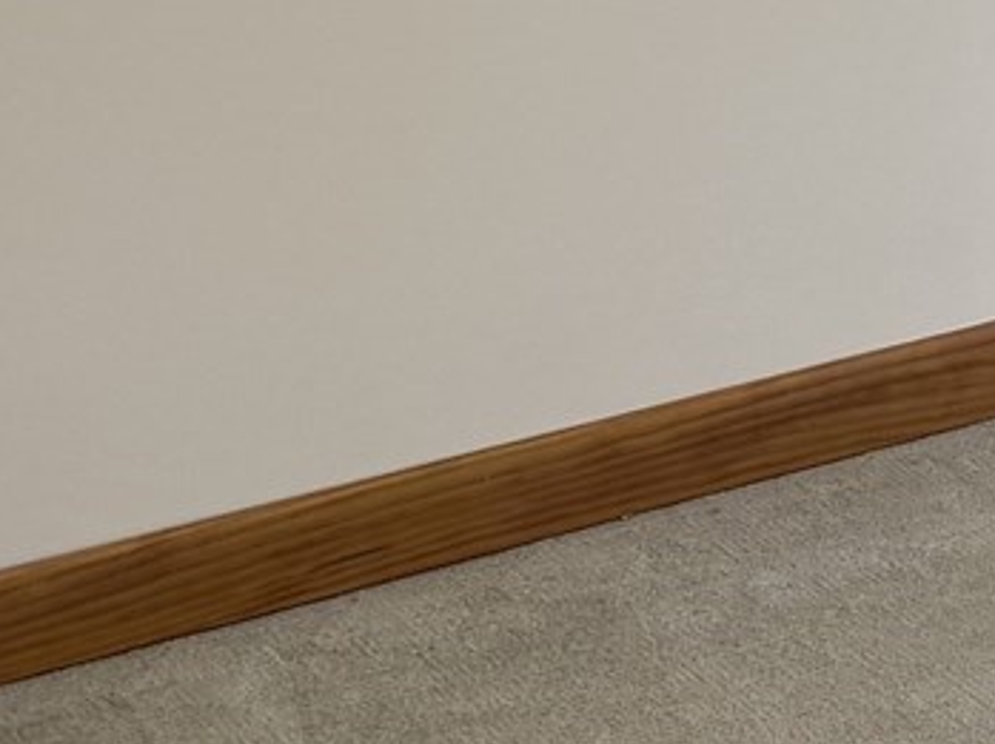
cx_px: 2663
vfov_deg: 10.2
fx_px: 4049
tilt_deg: -9.9
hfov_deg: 10.9
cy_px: -368
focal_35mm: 141
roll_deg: -1.5
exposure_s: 1/148
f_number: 1.78
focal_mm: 6.76
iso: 64
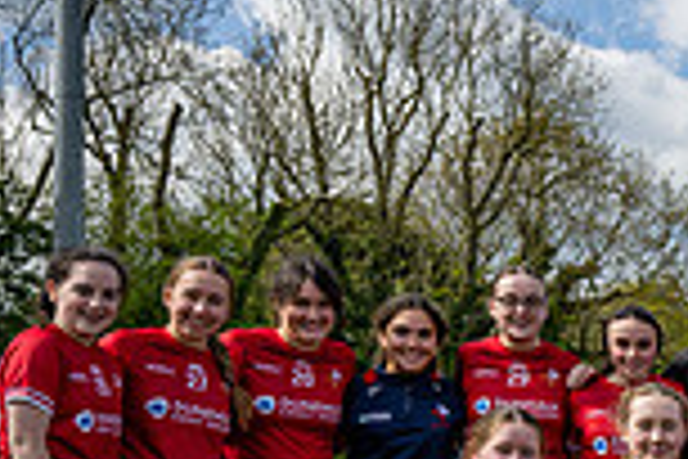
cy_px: 574
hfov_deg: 18.0
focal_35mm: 91
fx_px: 1739
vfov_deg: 14.5
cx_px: 1223
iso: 100
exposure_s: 1/1000
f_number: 4
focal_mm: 24
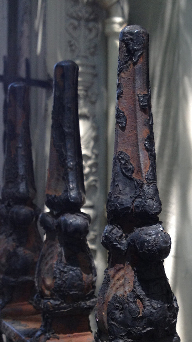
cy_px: 200
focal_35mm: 71
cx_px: 208
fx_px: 643
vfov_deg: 29.7
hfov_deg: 16.5
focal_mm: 4.28
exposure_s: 1/130
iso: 50
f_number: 2.4
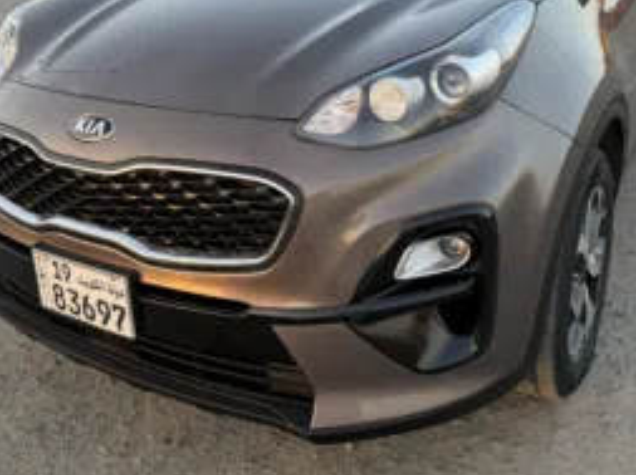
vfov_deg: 36.6
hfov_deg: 49.0
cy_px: 108
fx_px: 697
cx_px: 337
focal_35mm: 38
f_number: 1.78
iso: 80
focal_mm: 6.76
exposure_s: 1/174
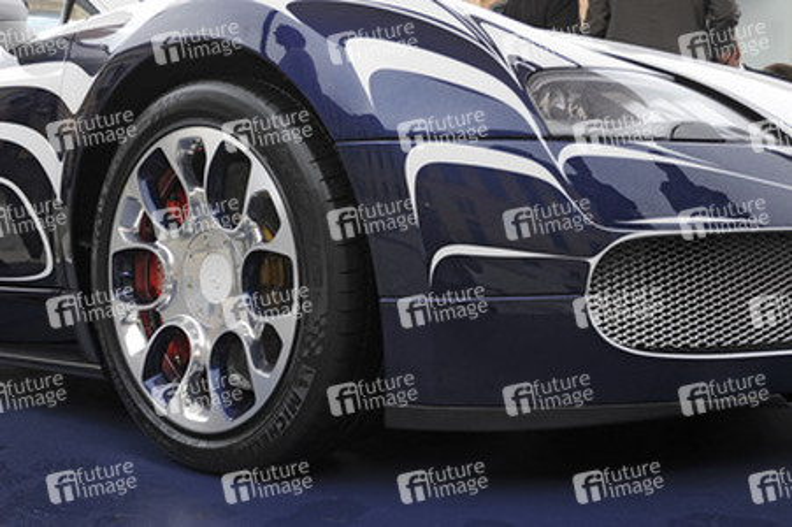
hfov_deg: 48.5
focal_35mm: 40
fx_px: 879
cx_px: 396
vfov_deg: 33.4
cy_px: 264
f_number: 8
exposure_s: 1/200
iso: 400
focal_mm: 40
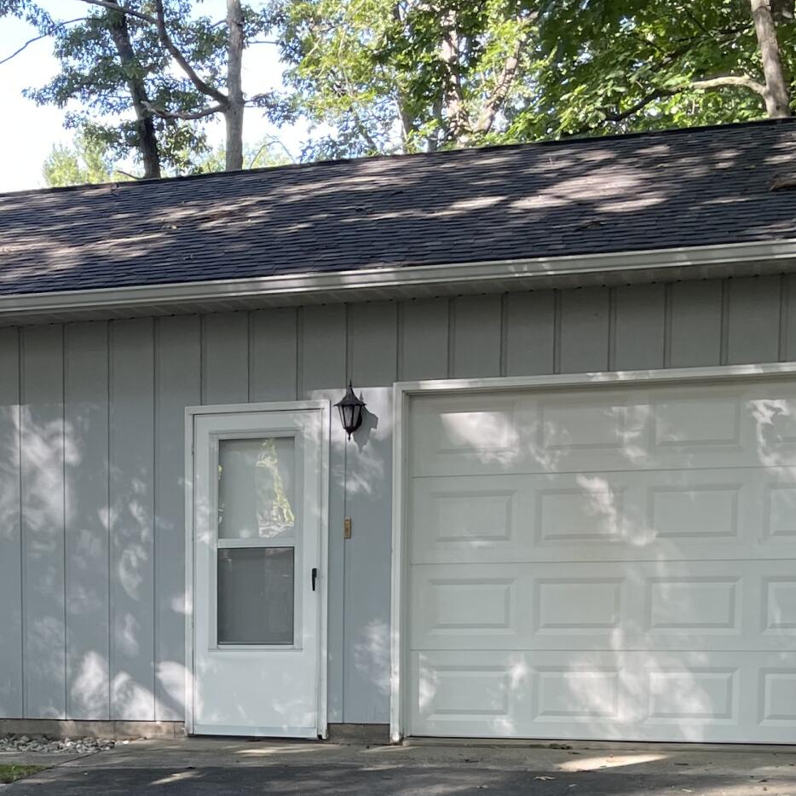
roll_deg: +1.0
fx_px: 1847
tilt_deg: -5.6
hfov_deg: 23.1
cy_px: 752
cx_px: -44
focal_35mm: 71
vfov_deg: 23.5
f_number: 1.6
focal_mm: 5.1
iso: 32
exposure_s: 1/179
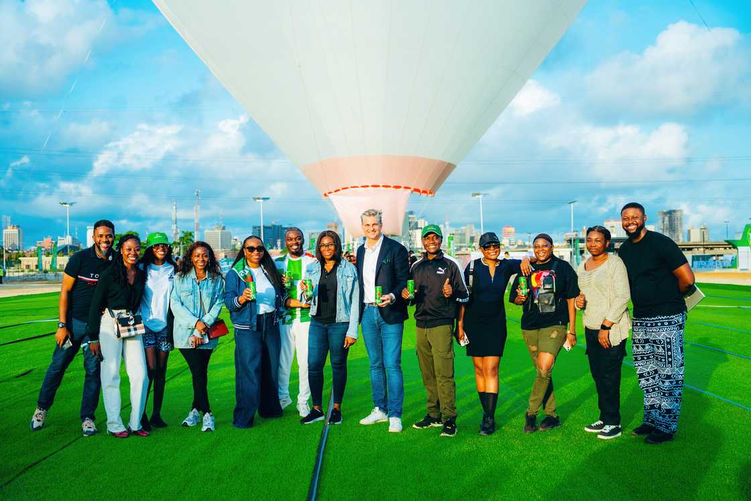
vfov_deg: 34.9
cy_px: 250
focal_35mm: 38
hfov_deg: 50.5
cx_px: 376
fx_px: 797
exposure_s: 1/1250
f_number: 3.2
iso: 250
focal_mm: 38.2
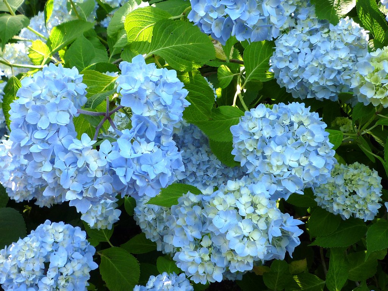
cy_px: 146
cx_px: 194
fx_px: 448
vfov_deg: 36.0
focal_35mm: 40
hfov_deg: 46.8
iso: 80
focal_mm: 4.5
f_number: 2.8
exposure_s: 1/125
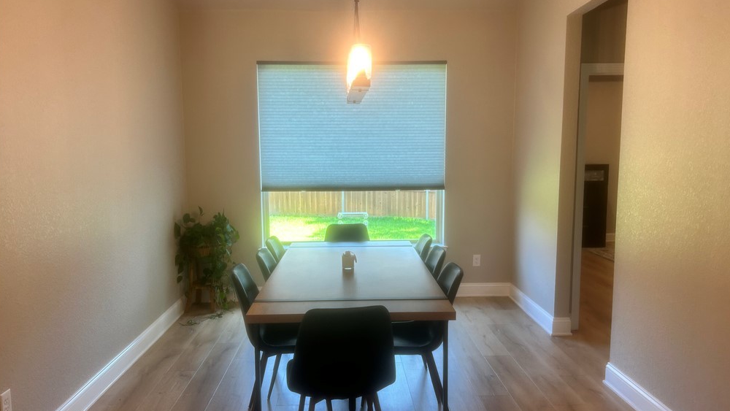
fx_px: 561
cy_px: 217
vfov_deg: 40.2
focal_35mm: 29
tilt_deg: -5.2
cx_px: 367
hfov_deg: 66.1
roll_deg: +0.9
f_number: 1.5
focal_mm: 5.7
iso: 64
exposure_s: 1/120
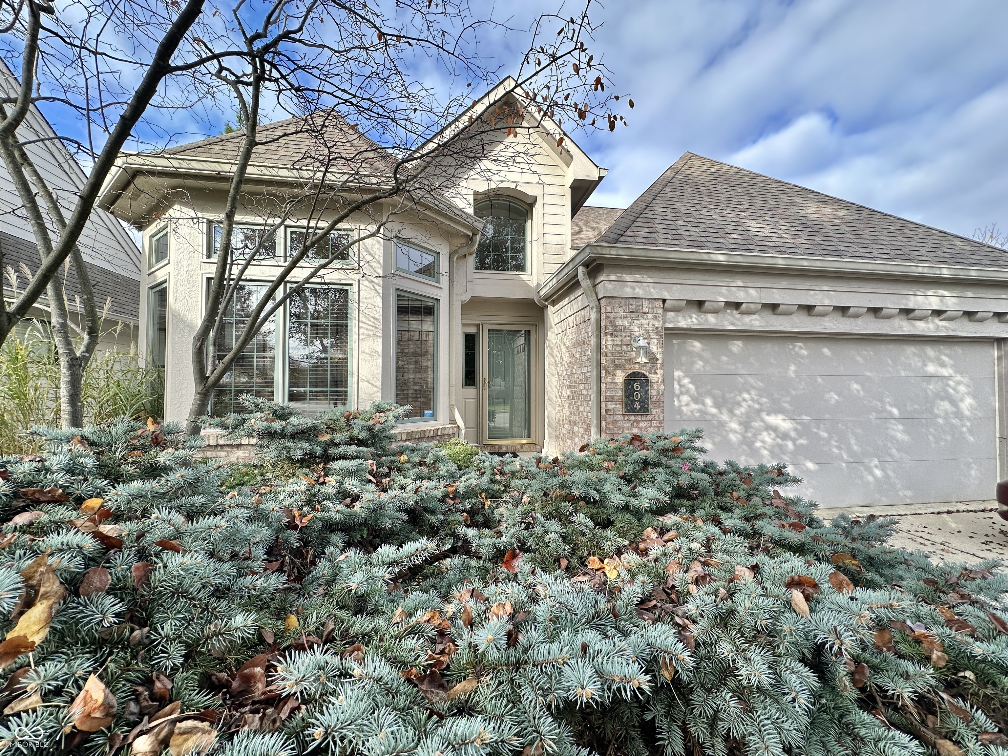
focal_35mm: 14
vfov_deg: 85.7
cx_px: 504
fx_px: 408
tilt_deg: +2.1
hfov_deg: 102.1
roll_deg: -0.5
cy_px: 378
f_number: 2.2
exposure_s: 1/406
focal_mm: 2.22
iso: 40
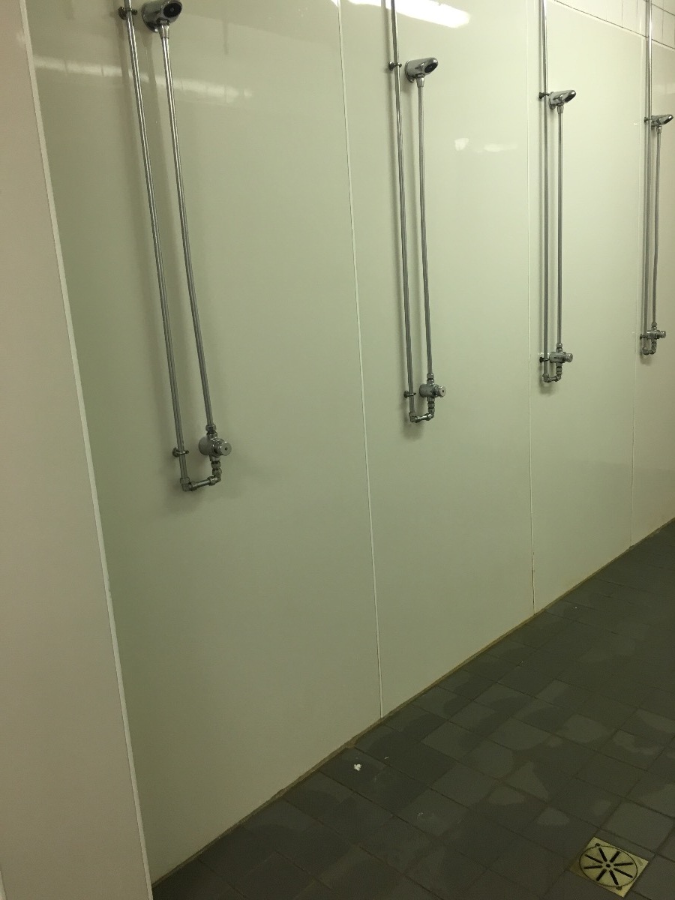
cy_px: 450
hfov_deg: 48.2
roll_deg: +3.6
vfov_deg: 61.7
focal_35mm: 29
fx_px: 754
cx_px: 338
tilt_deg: -11.3
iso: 80
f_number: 2.2
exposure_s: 1/33
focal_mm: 4.15
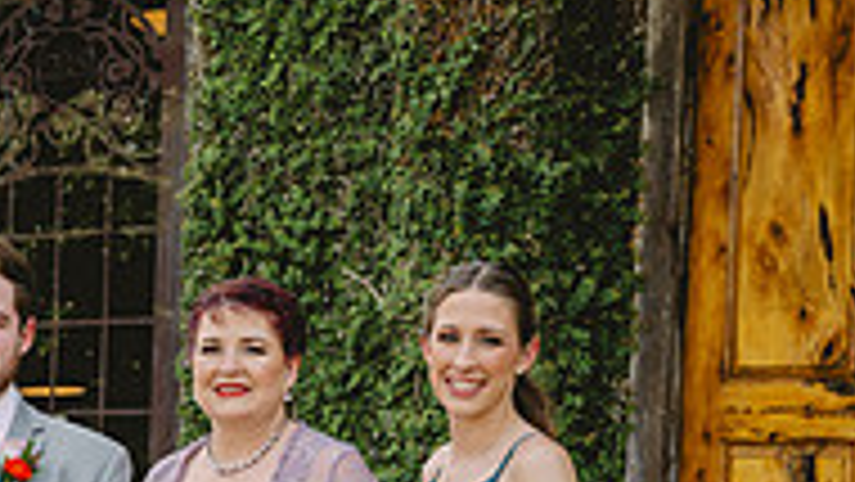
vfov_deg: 8.4
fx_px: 3198
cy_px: 691
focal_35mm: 141
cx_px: -104
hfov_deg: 14.8
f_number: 3.5
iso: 80
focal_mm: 44
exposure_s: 1/320
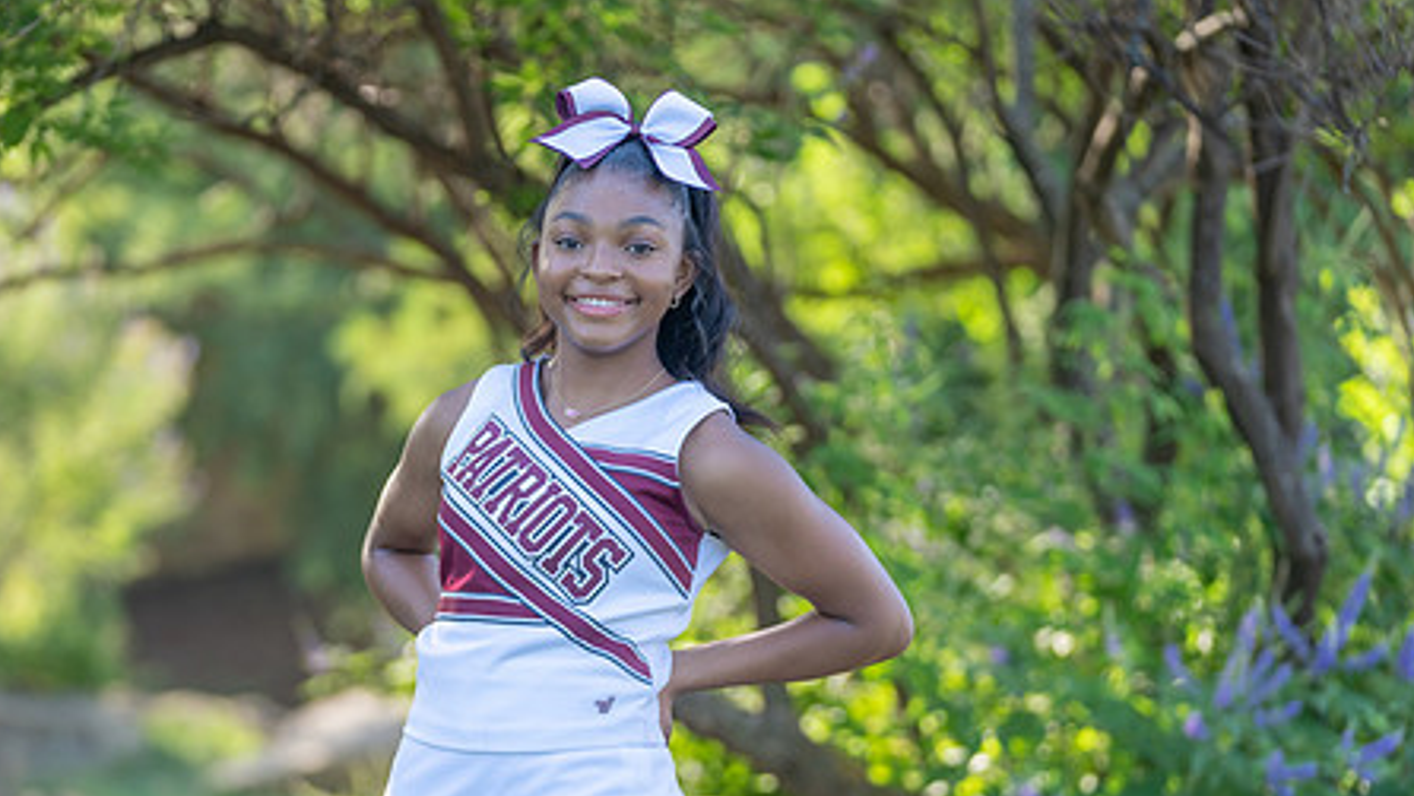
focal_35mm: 173
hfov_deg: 12.4
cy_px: 503
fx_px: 6487
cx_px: 599
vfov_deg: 7.0
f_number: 2.8
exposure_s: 1/320
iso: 125
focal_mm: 127
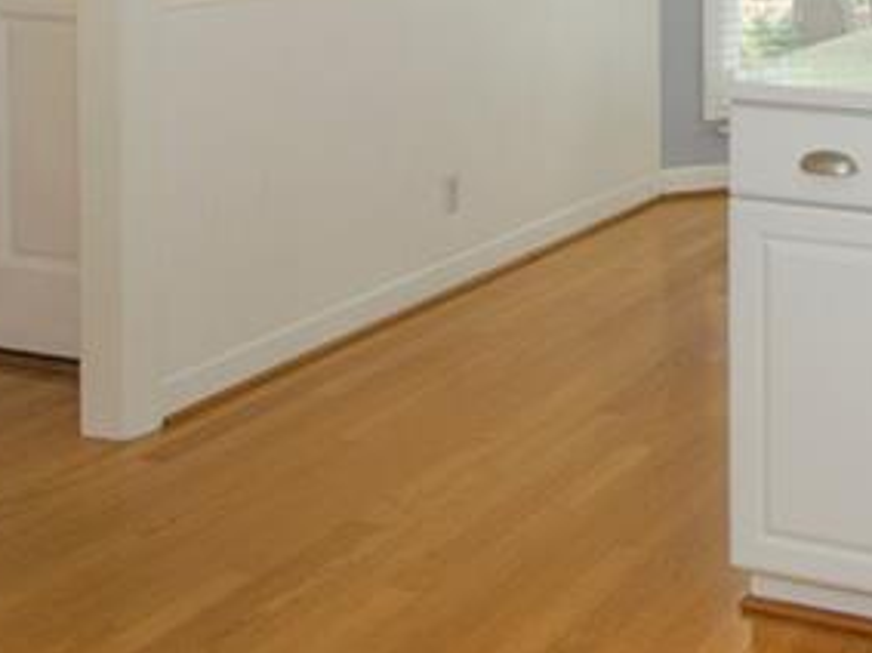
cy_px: -168
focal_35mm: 60
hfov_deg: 29.4
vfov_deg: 22.2
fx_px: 1507
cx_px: 940
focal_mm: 11.5
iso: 400
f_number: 7.1
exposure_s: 1/80
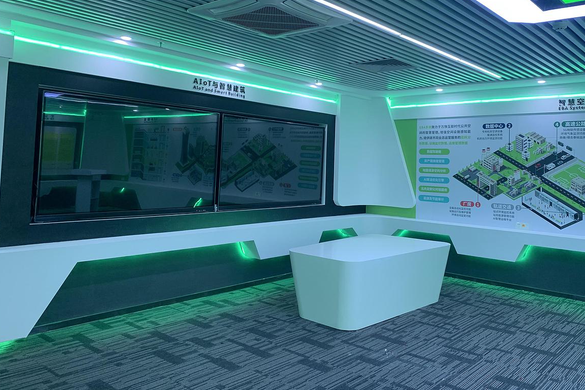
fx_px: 487
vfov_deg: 43.3
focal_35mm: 30
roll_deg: -2.0
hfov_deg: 61.8
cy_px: 148
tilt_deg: +4.0
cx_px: 317
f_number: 1.8
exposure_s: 1/100
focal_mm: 4.25
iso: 100
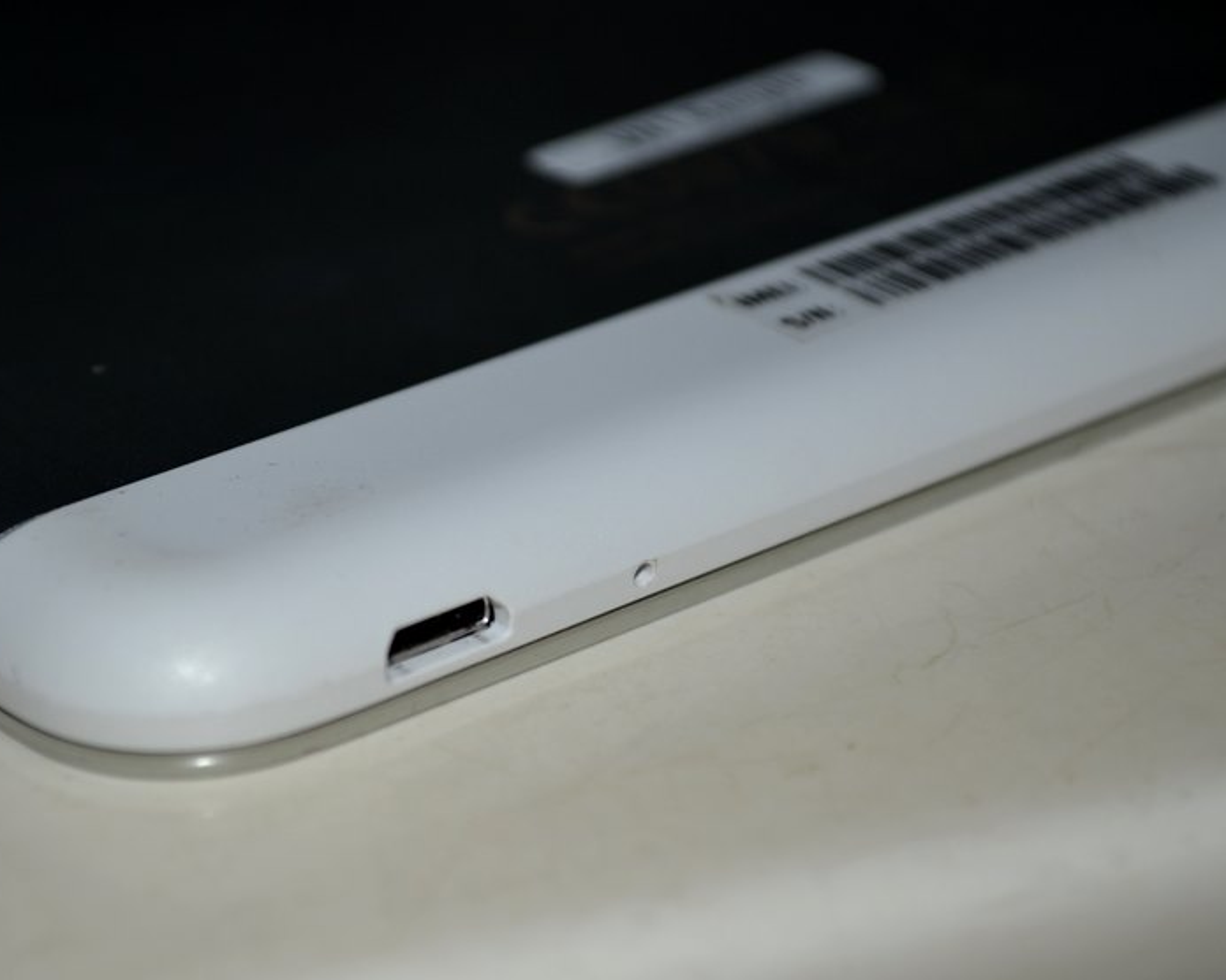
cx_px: 444
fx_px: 3834
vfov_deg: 14.6
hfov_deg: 18.1
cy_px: 525
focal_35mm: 106
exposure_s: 1/60
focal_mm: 55
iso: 200
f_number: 5.6
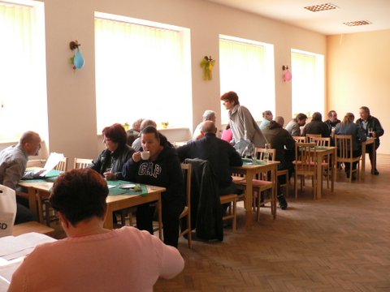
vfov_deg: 39.7
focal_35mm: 36
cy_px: 146
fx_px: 406
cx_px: 195
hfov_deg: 51.4
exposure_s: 1/20
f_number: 2.8
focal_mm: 6
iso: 200
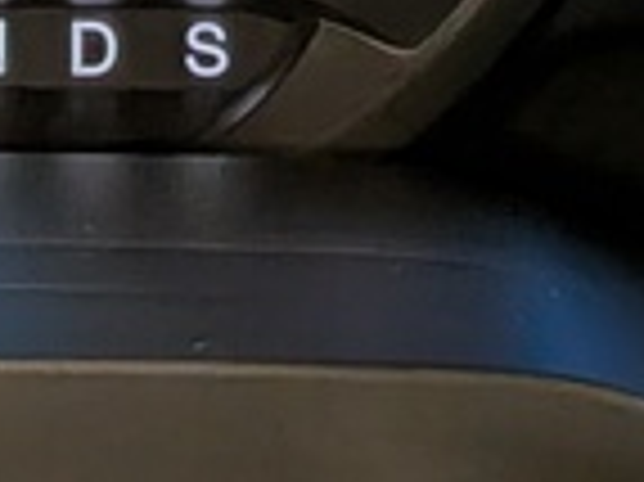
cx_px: 0
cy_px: -347
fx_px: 3197
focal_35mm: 172
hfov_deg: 11.4
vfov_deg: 8.3
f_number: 1.7
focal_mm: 4.53
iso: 42
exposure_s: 1/120
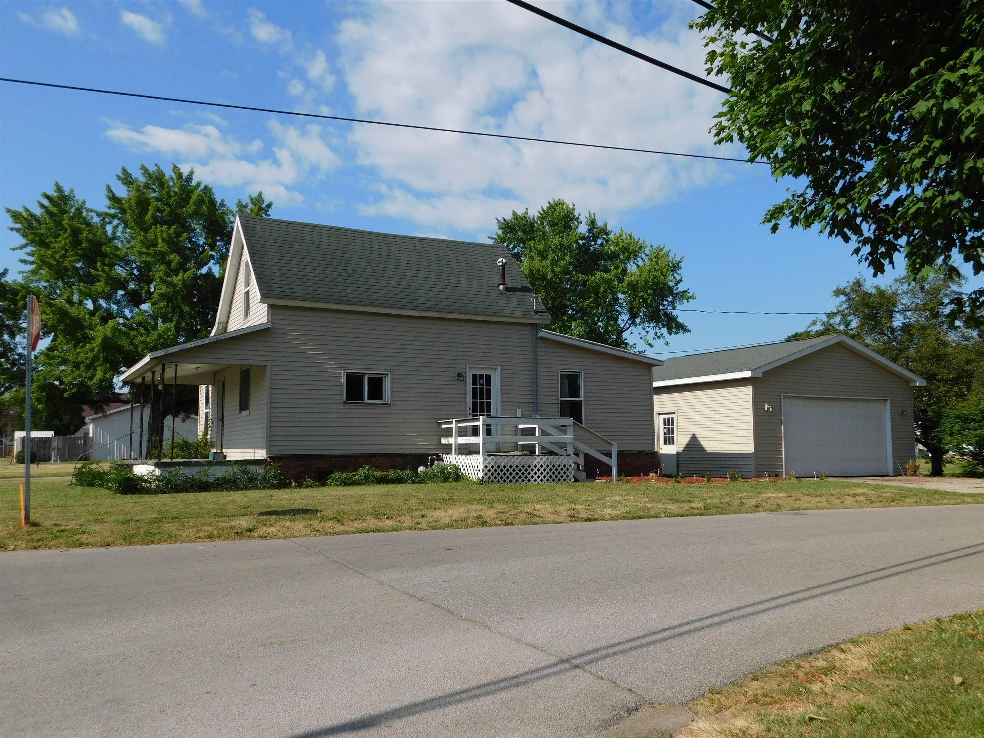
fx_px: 853
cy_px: 369
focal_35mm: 30
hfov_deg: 60.0
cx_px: 492
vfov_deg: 46.8
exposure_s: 1/500
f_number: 6.4
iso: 125
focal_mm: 5.3
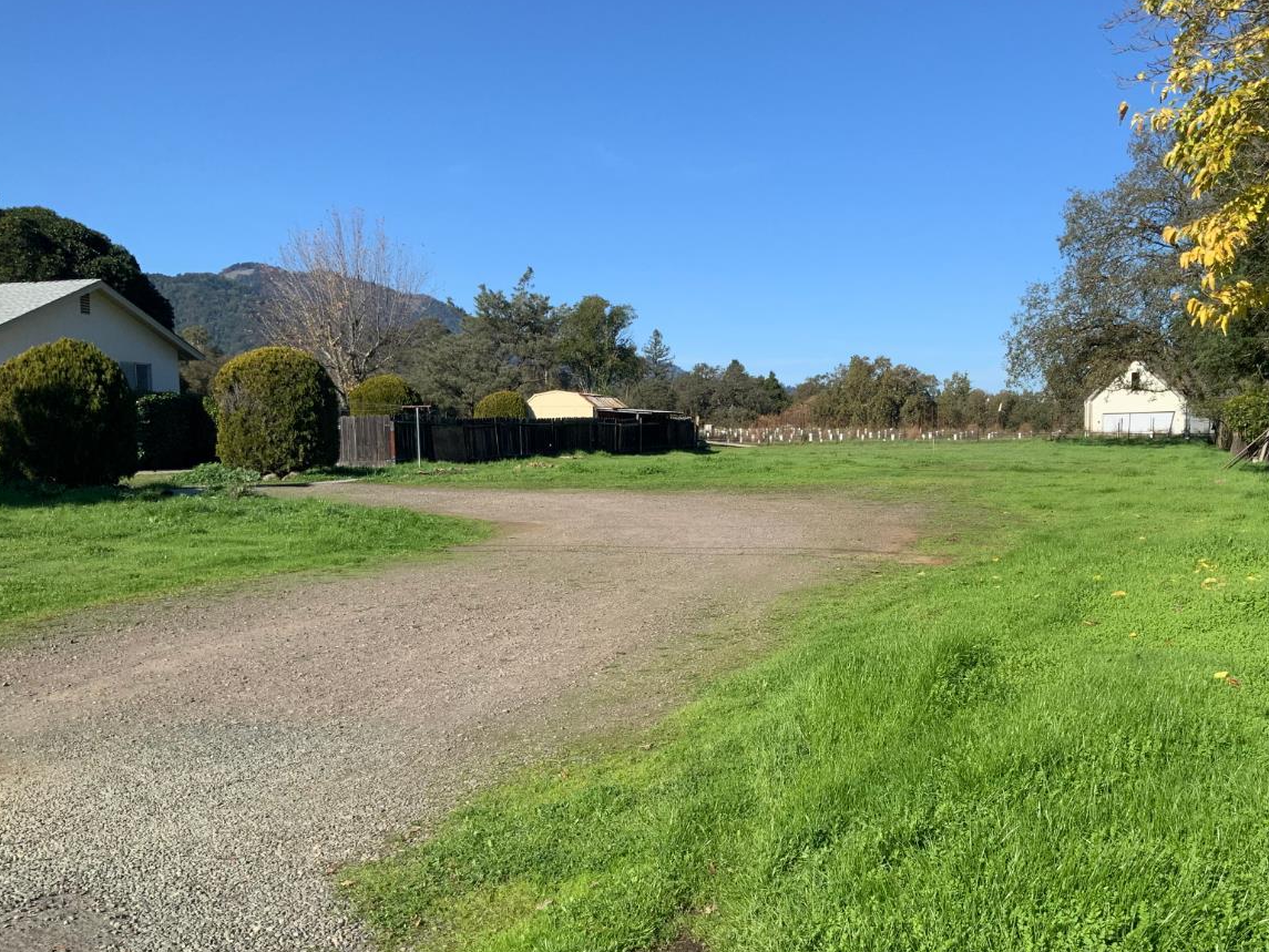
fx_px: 1393
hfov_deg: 48.3
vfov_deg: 37.6
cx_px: 826
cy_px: 558
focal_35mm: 38
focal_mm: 3
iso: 16
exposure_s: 1/1912
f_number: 1.8
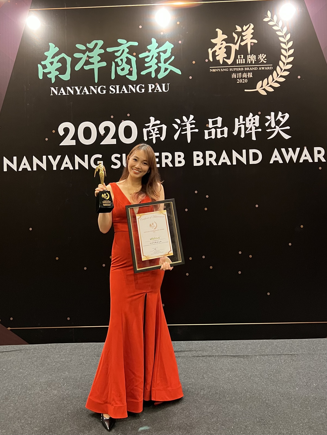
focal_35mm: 26
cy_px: 218
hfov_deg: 53.1
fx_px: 328
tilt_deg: -3.0
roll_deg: +1.0
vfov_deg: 67.3
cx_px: 164
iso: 400
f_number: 1.5
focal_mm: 5.7
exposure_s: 1/33
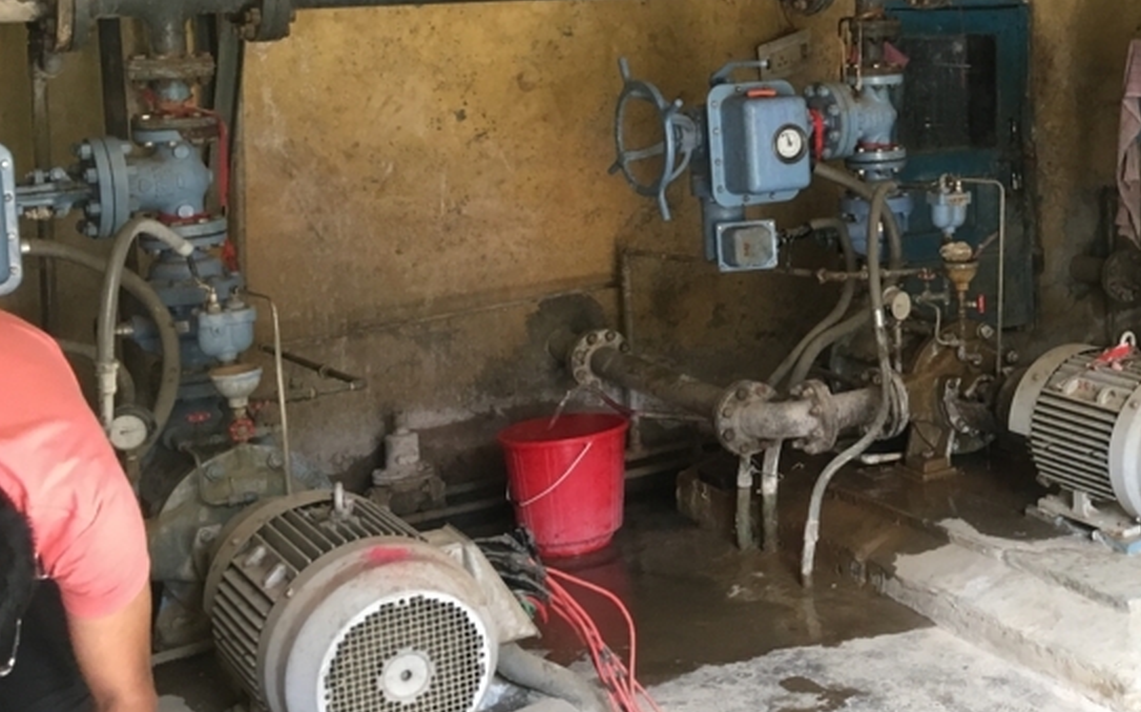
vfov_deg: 22.0
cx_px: 1061
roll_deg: +1.1
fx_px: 1803
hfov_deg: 33.0
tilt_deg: -4.6
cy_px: 113
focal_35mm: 58
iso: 125
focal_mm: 4.15
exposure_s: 1/33
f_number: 2.2
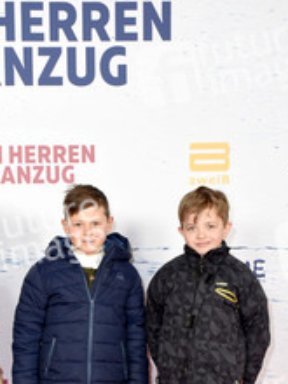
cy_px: 328
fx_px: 786
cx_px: 66
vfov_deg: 26.7
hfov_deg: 20.6
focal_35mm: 71
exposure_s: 1/60
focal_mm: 27
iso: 640
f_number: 6.3
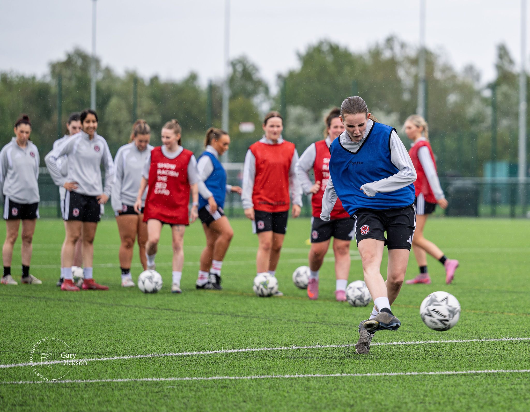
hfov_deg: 8.6
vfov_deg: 6.7
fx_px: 3510
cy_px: 151
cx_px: 443
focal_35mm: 226
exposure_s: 1/1000
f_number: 2.8
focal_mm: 140
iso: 100
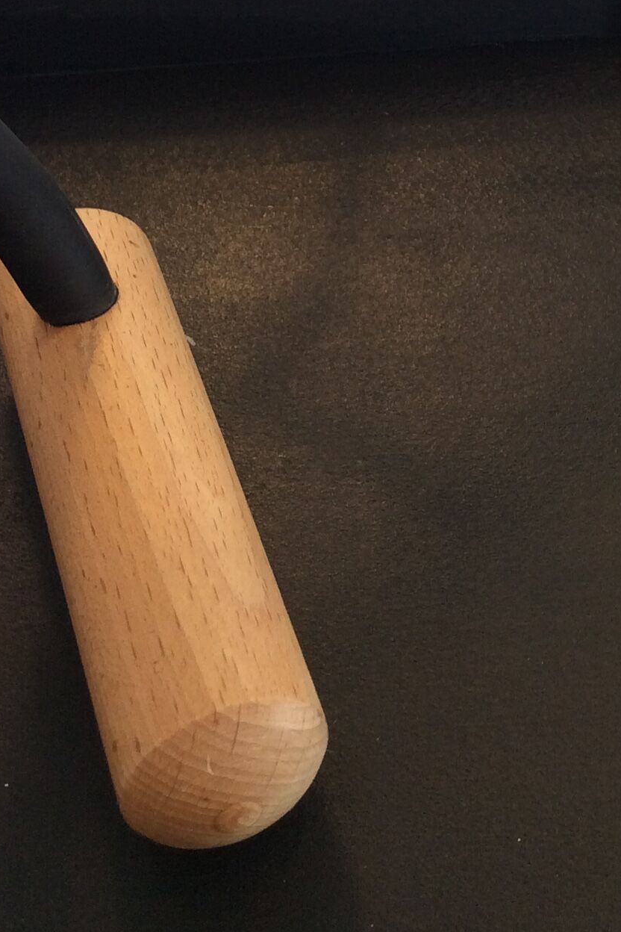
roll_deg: +4.2
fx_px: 1785
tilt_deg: -37.1
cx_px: 499
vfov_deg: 28.2
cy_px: 102
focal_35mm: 69
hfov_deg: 19.5
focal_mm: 3.3
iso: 40
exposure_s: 1/25
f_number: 2.4
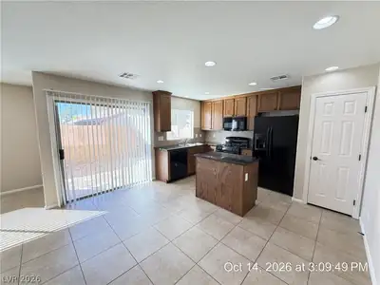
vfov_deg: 85.7
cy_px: 142
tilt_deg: -6.8
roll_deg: -0.2
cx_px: 190
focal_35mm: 14
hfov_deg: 102.1
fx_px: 154
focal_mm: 2.22
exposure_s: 1/120
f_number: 2.2
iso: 250
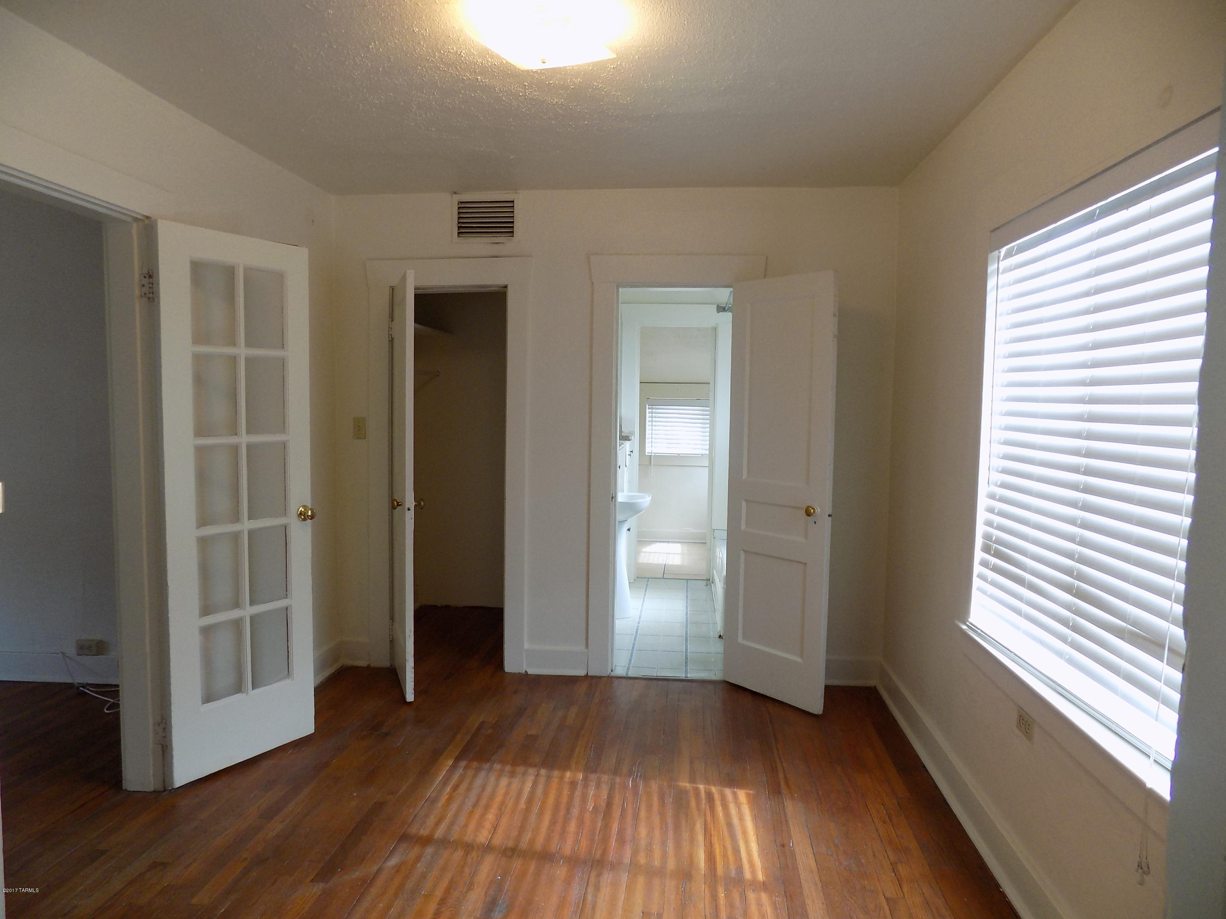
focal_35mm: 23
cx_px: 613
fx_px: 815
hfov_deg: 73.9
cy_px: 460
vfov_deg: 58.9
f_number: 3.1
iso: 125
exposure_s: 1/30
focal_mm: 4
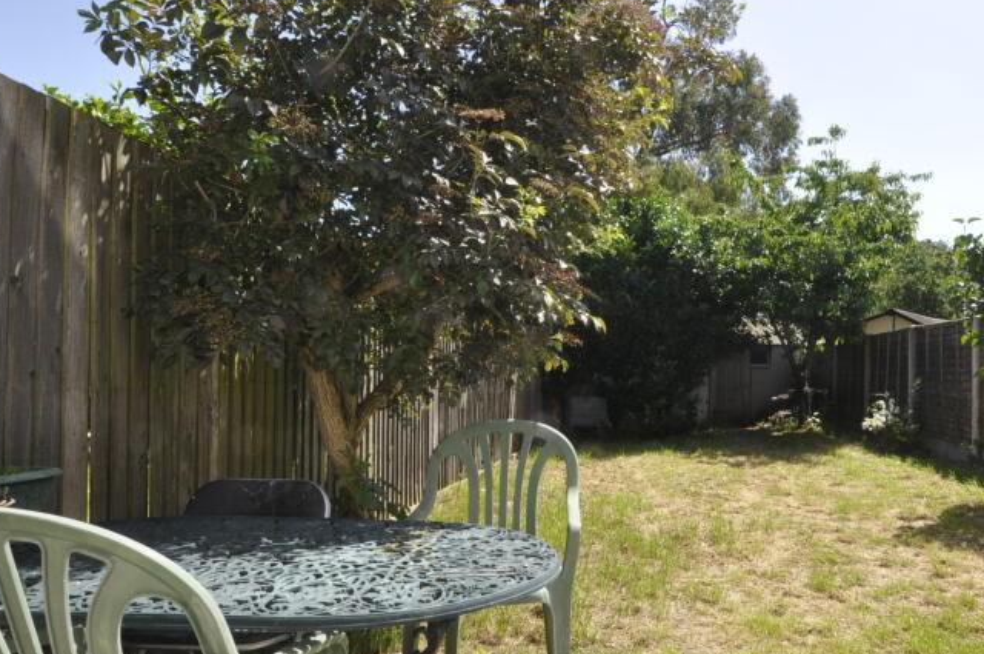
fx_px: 655
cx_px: 592
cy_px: 351
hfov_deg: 73.0
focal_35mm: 24
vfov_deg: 53.0
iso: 400
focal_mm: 10
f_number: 13
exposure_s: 1/125
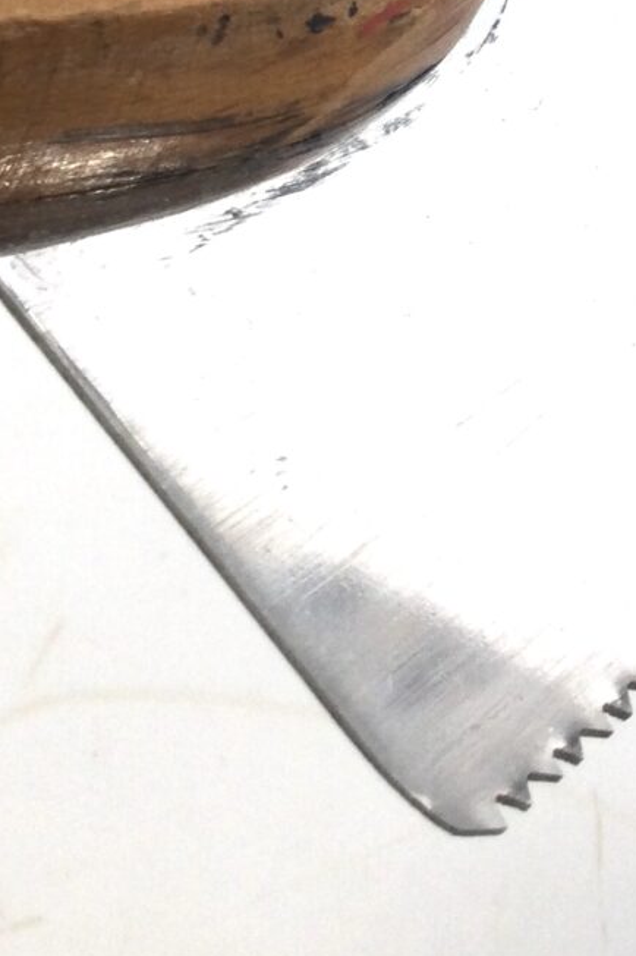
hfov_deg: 14.1
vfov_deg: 20.7
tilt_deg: -68.9
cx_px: 668
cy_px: -22
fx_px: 2520
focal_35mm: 95
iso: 25
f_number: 2.4
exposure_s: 1/100
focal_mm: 3.3
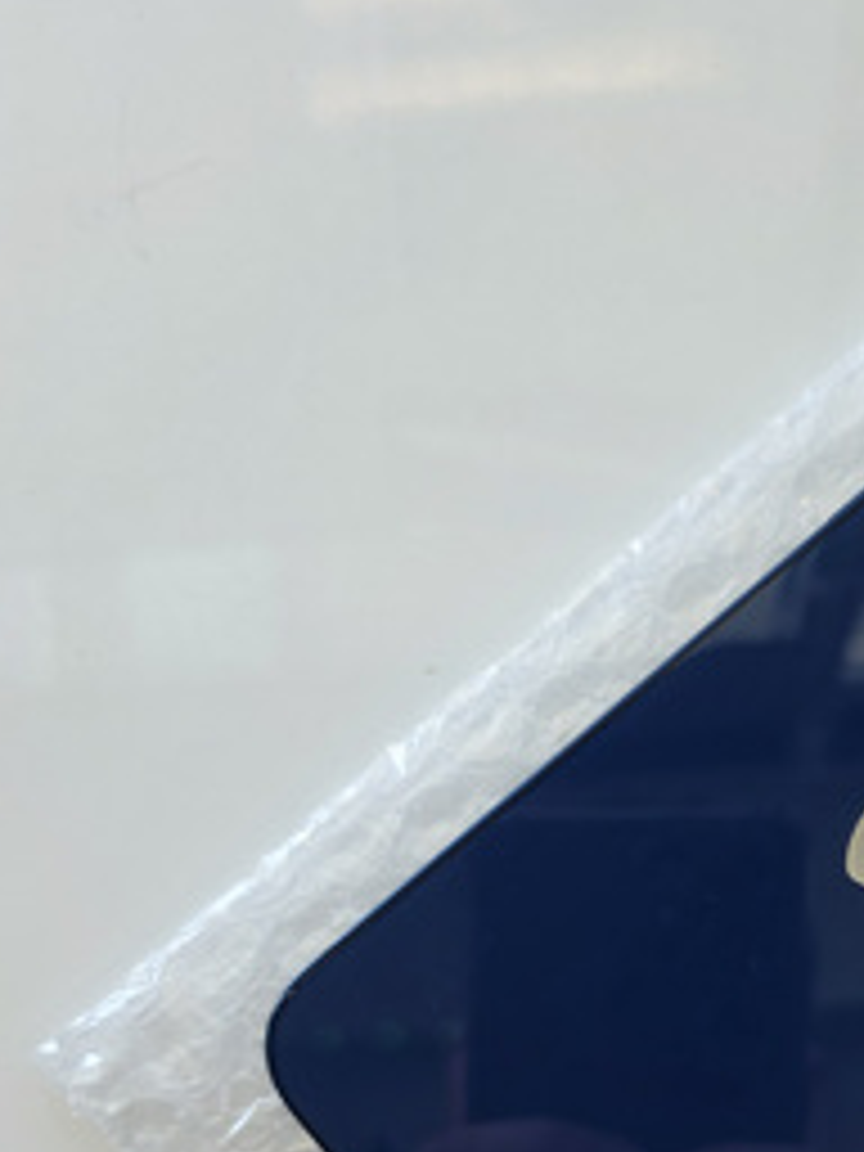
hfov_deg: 31.1
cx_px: 736
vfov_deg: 40.6
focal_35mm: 45
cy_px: 900
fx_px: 1498
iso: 50
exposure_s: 1/100
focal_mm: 6.3
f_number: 1.7
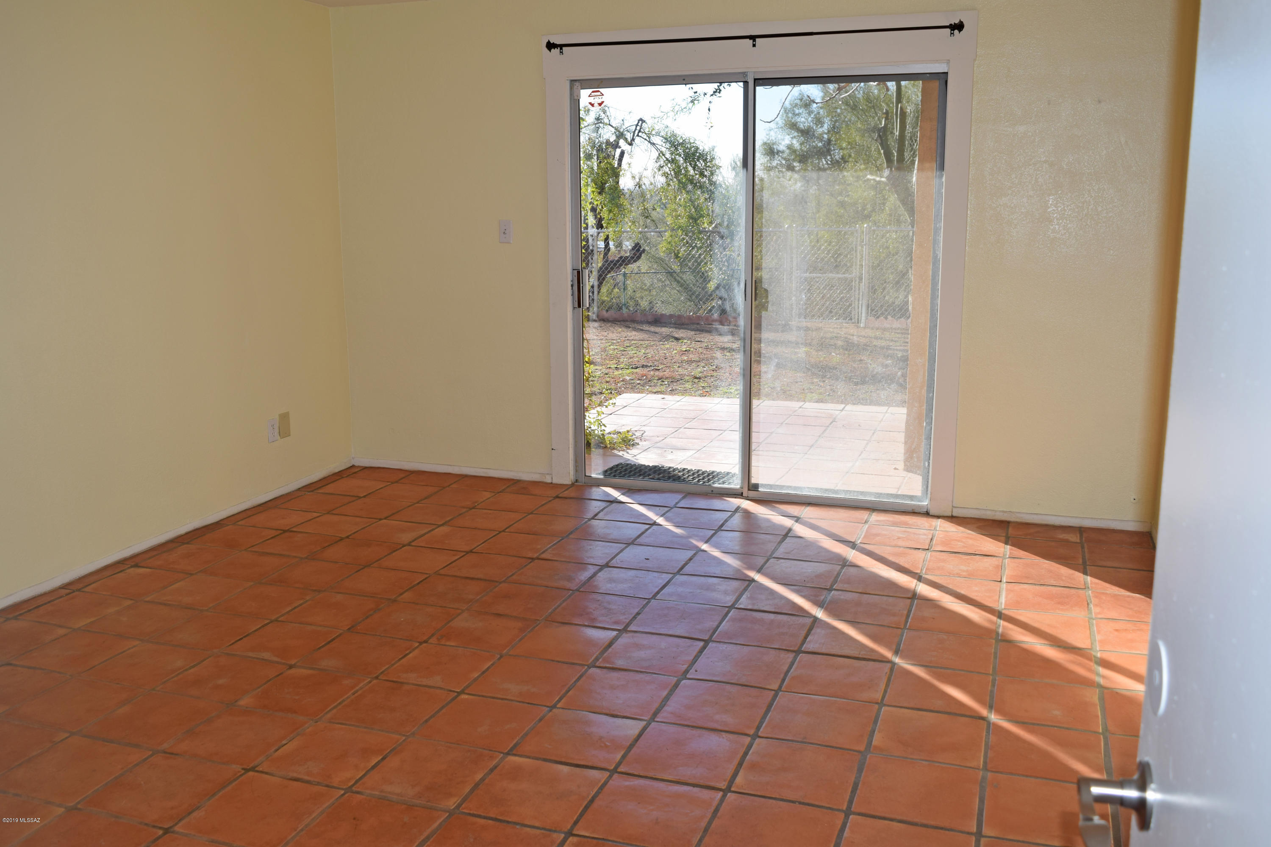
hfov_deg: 57.2
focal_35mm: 33
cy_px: 424
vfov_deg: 40.0
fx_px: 1165
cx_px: 636
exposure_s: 1/160
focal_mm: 22
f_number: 6.3
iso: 100
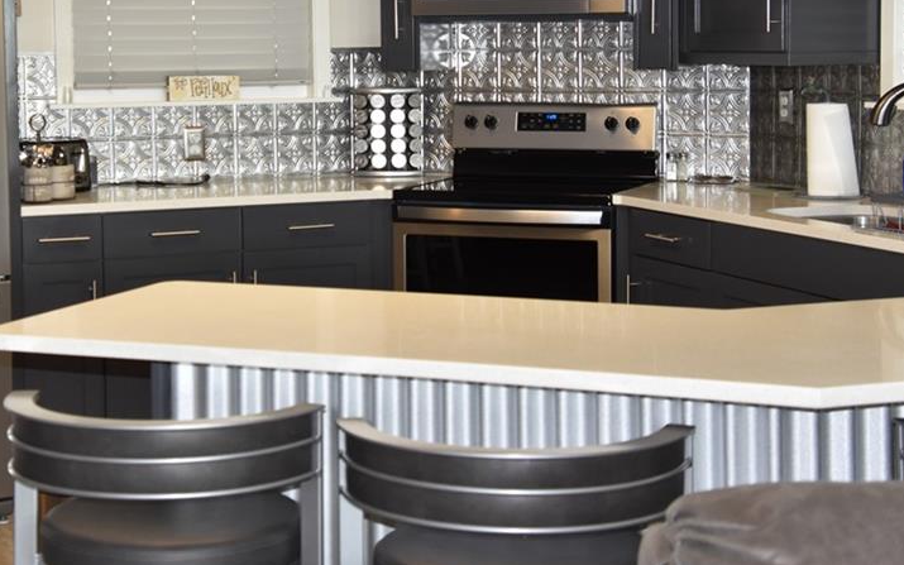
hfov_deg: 29.3
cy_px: 143
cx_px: 397
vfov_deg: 18.5
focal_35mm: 70
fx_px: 1725
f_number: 4.5
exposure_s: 1/80
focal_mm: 32
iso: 800
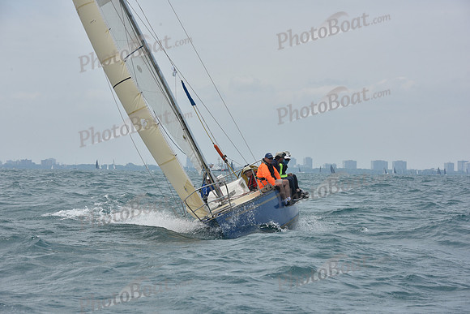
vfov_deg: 9.5
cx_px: 235
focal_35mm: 145
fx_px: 1893
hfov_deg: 14.2
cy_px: 157
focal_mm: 145
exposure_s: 1/800
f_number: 11
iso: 250
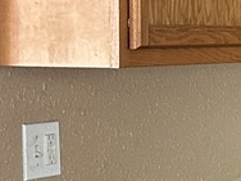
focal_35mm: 184
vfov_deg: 8.1
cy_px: 109
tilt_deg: -2.6
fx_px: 1281
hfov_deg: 8.7
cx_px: 742
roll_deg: -0.2
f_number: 1.78
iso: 250
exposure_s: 1/64
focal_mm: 6.86
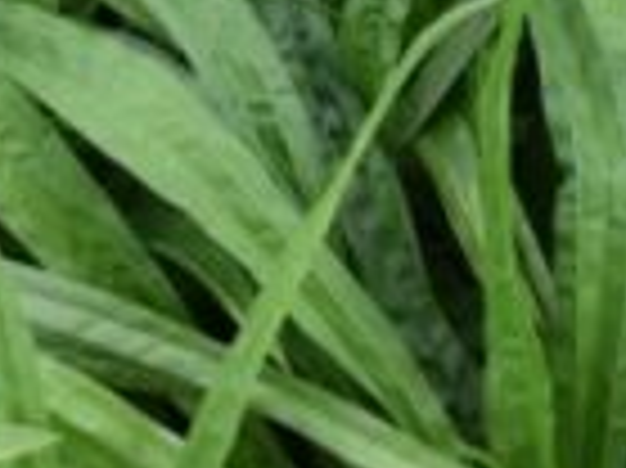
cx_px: 941
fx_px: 4535
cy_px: -706
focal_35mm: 251
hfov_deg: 7.7
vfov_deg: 5.7
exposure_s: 1/200
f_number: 5.6
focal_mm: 28
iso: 200
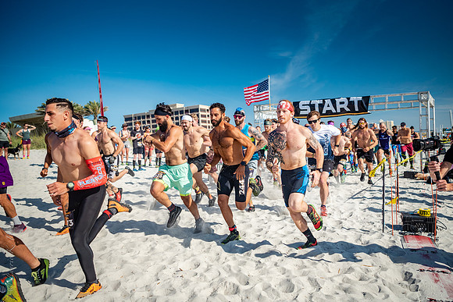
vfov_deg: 44.8
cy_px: 143
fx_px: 366
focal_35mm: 29
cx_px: 242
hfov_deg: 63.4
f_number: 2.8
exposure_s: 1/4000
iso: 400
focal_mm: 27
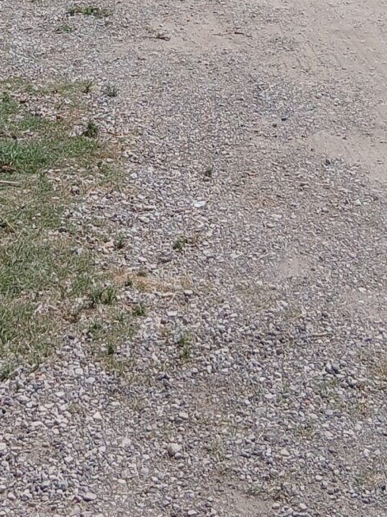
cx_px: 81
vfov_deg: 17.8
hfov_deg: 14.4
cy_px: -193
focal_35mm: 102
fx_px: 1522
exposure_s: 1/1052
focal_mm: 3.98
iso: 20
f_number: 1.8
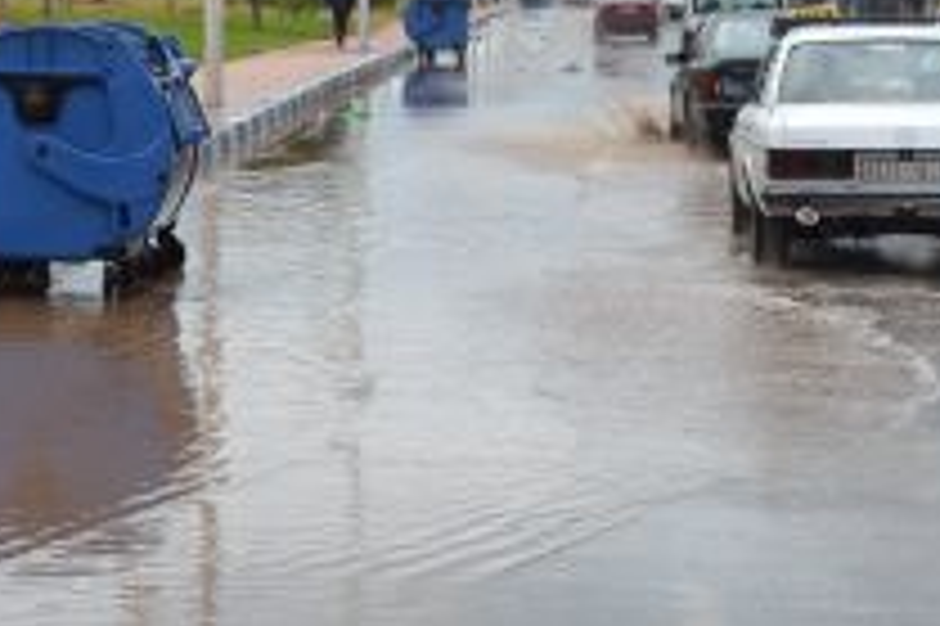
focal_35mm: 156
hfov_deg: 13.2
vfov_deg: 8.8
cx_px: 576
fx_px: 4070
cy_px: 167
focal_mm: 34
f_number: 5.6
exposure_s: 1/125
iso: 180
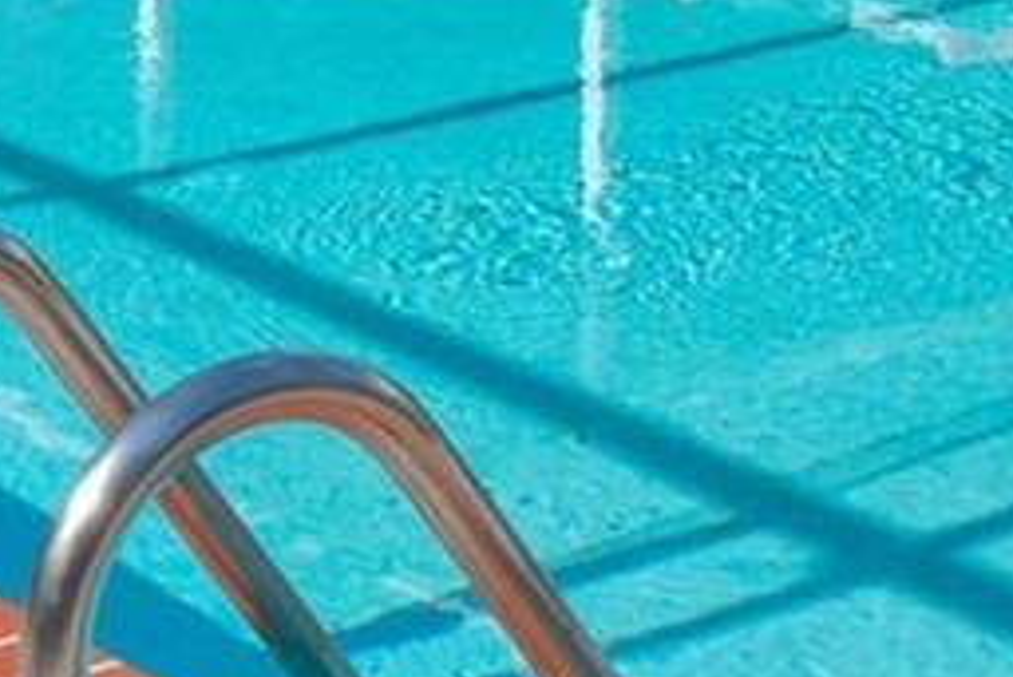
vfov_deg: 9.7
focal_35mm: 131
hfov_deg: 15.6
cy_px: -713
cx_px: 538
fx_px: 3688
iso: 200
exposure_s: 1/400
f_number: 9
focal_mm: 21
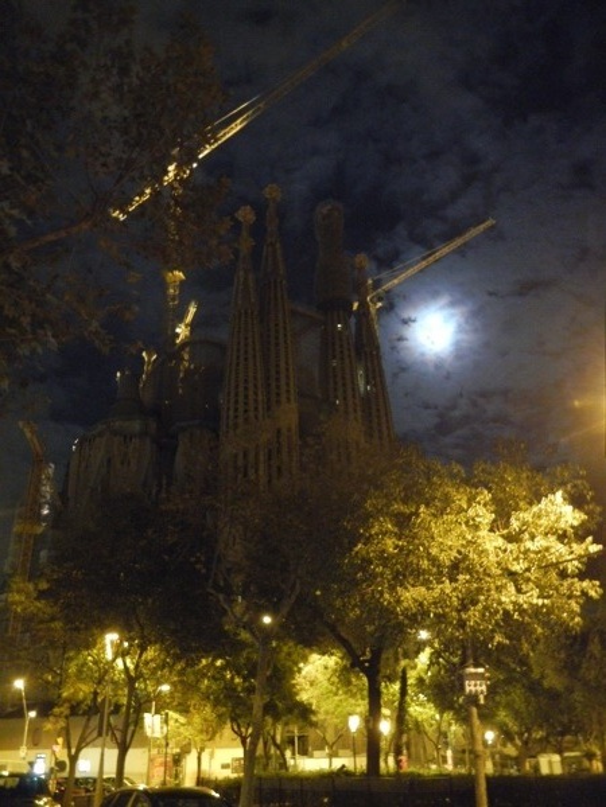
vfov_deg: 60.0
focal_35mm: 30
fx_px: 700
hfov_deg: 46.8
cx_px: 303
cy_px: 404
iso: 400
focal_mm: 5.4
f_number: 3.5
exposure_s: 1/4
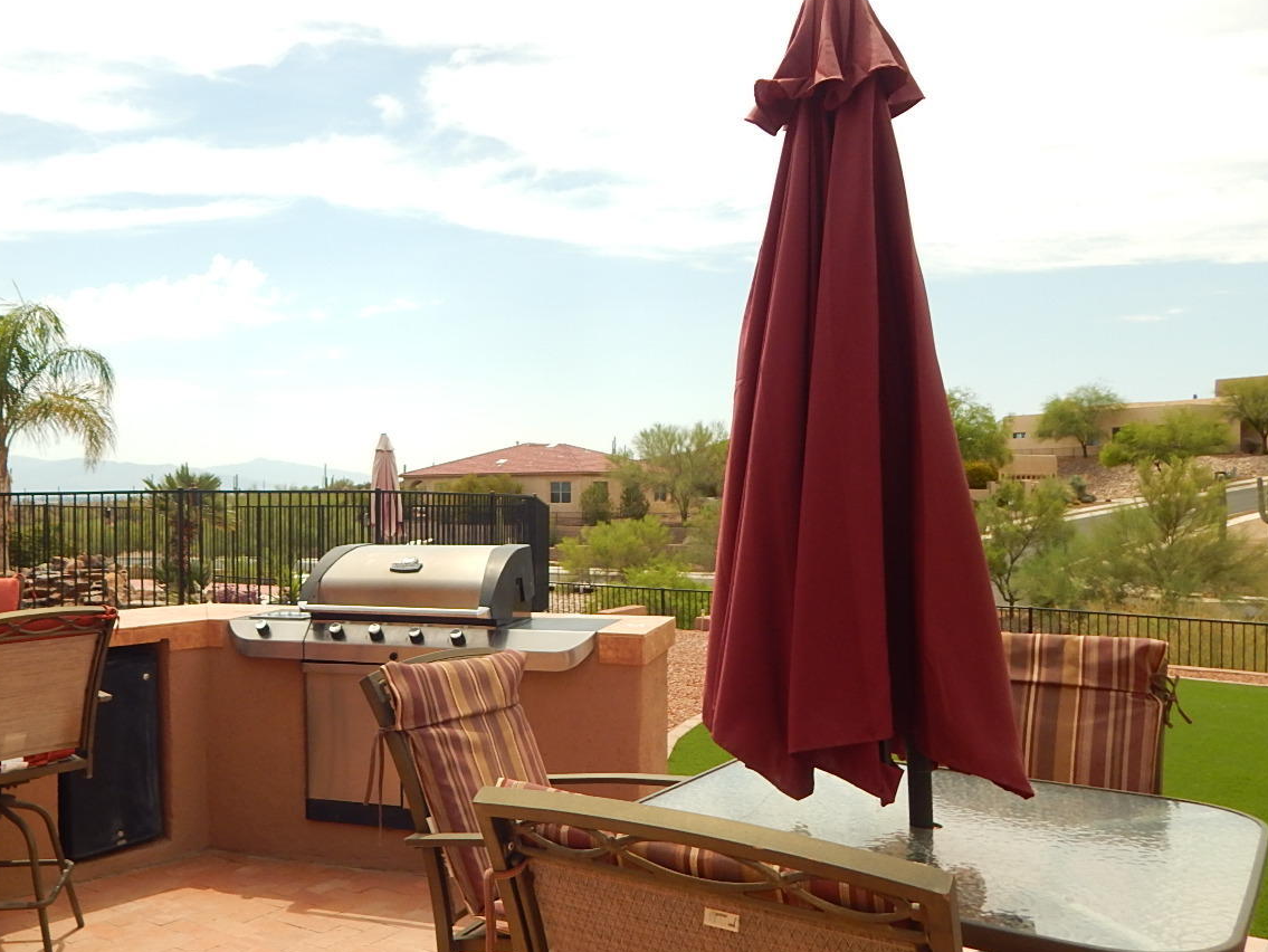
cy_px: 511
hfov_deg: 56.7
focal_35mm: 31
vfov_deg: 45.4
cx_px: 397
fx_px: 1136
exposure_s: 1/400
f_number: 6
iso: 125
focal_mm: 4
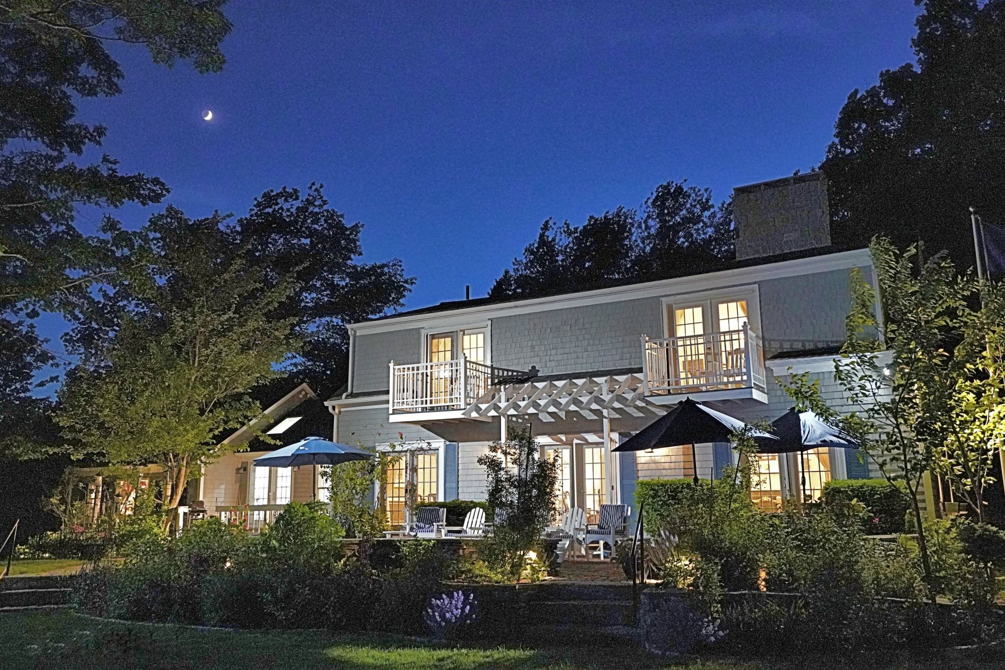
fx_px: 837
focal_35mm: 30
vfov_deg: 43.6
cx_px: 502
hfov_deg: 61.9
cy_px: 335
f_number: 4
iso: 12800
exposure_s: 1/50
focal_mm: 30
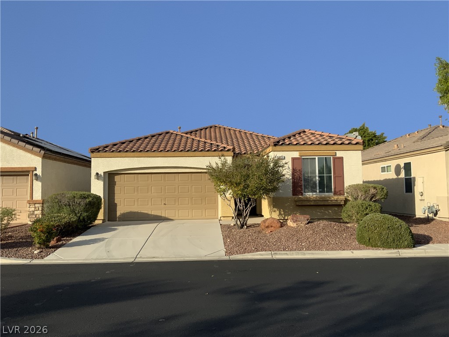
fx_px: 376
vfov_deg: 48.2
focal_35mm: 29
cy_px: 168
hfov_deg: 61.7
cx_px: 224
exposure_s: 1/2058
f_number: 1.8
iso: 16
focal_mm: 3
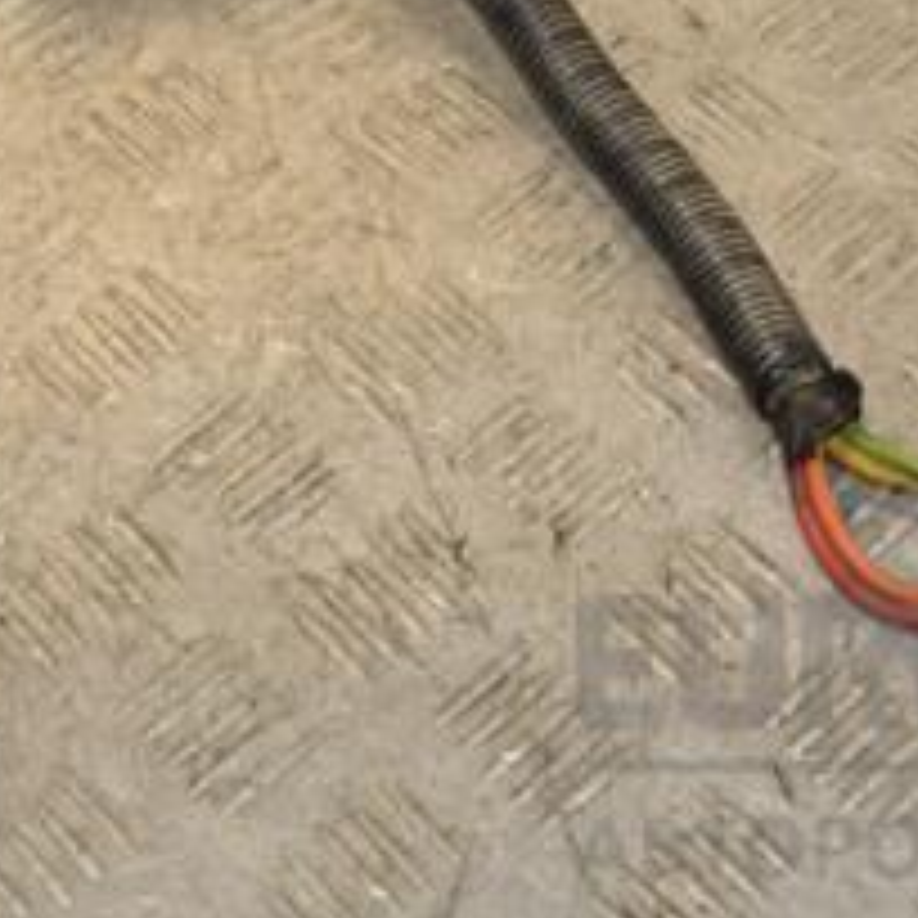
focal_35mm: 105
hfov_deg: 16.6
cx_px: 490
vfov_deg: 16.3
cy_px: 63
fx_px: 3150
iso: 800
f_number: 6.3
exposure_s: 1/200
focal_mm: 28
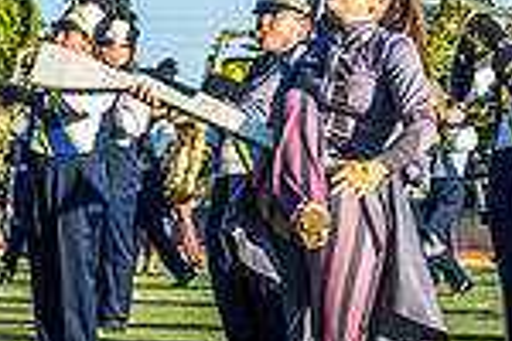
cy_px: 182
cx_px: 1151
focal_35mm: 227
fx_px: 3228
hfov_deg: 8.4
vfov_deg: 6.1
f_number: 9
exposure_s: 1/1250
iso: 1000
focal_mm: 46
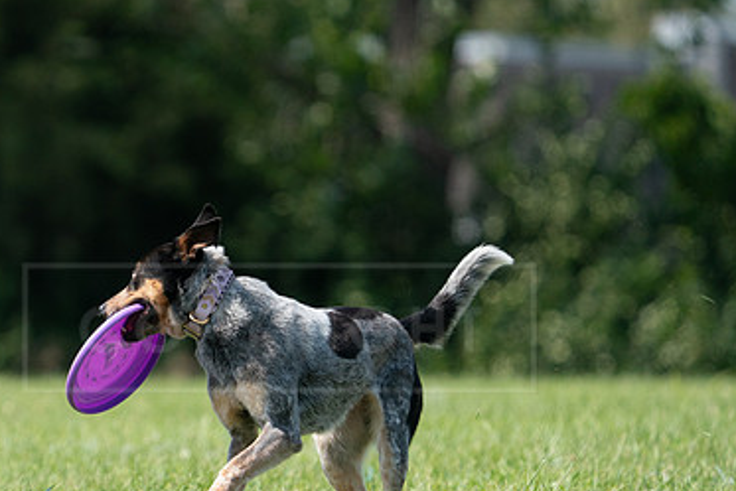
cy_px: 362
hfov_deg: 3.4
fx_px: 12353
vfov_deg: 2.3
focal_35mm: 604
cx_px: 211
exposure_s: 1/4000
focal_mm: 388
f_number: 6.3
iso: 1250
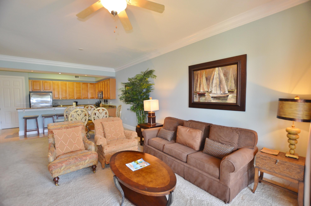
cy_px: 103
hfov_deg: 92.6
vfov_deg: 69.4
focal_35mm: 17
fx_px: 149
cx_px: 156
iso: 800
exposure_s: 1/60
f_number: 4
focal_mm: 11.5
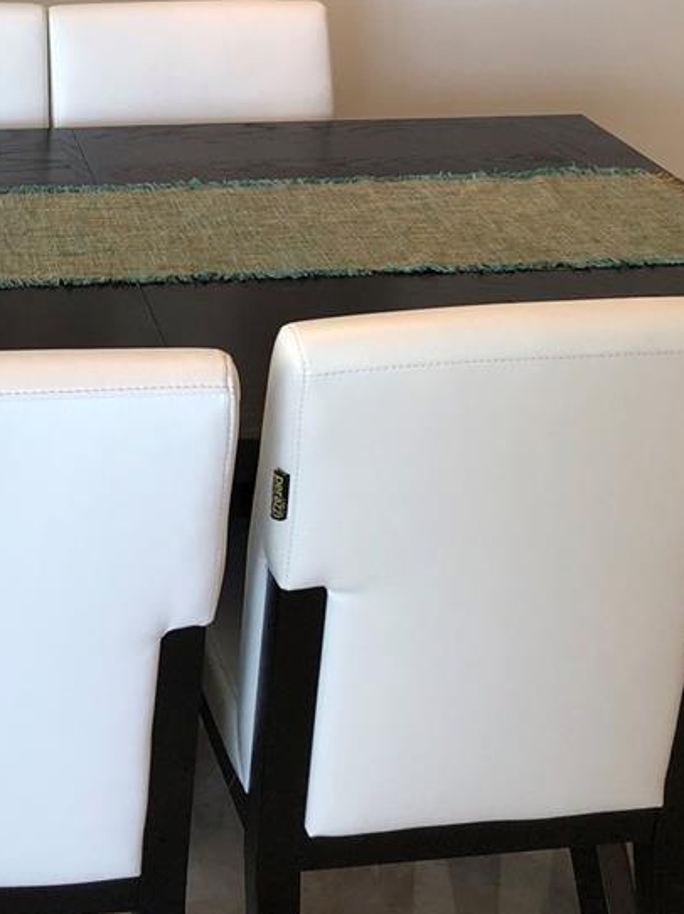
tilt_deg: -11.7
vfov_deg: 29.1
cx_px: 77
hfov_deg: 23.1
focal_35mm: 62
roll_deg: -2.2
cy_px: -5
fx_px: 1635
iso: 64
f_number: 1.8
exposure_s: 1/120
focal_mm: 3.99
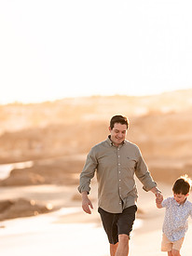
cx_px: 158
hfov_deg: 5.4
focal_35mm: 274
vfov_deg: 7.2
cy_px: 157
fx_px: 2028
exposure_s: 1/3200
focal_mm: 135
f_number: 1.8
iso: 100
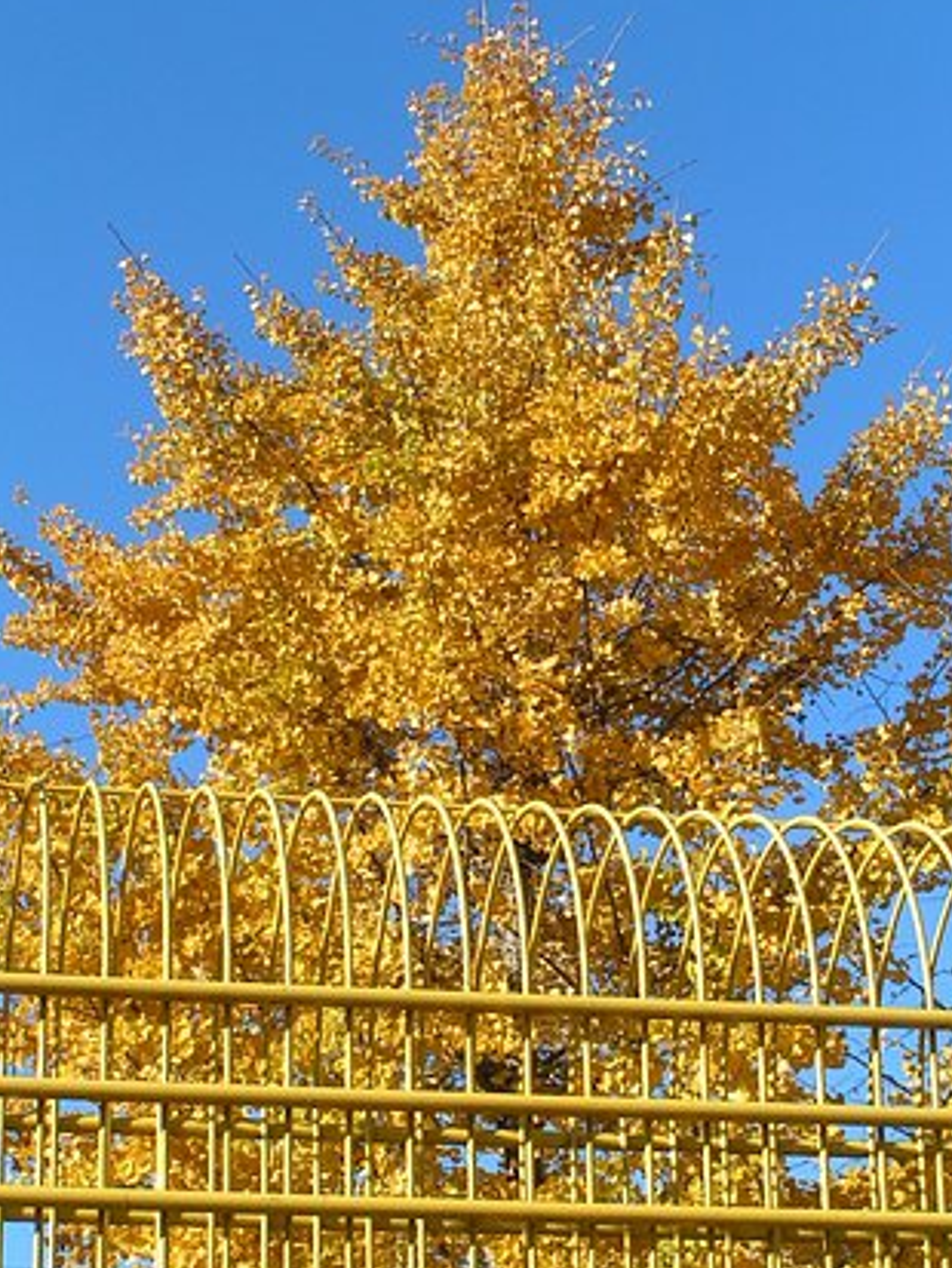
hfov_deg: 15.9
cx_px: 476
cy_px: 700
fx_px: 3408
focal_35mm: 93
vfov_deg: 21.1
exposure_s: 1/160
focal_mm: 11.5
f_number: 8
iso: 50
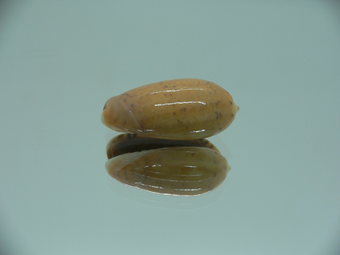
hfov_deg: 52.6
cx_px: 170
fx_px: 344
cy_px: 128
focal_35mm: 35
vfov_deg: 40.7
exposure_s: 1/60
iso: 80
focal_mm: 4.6
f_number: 2.8
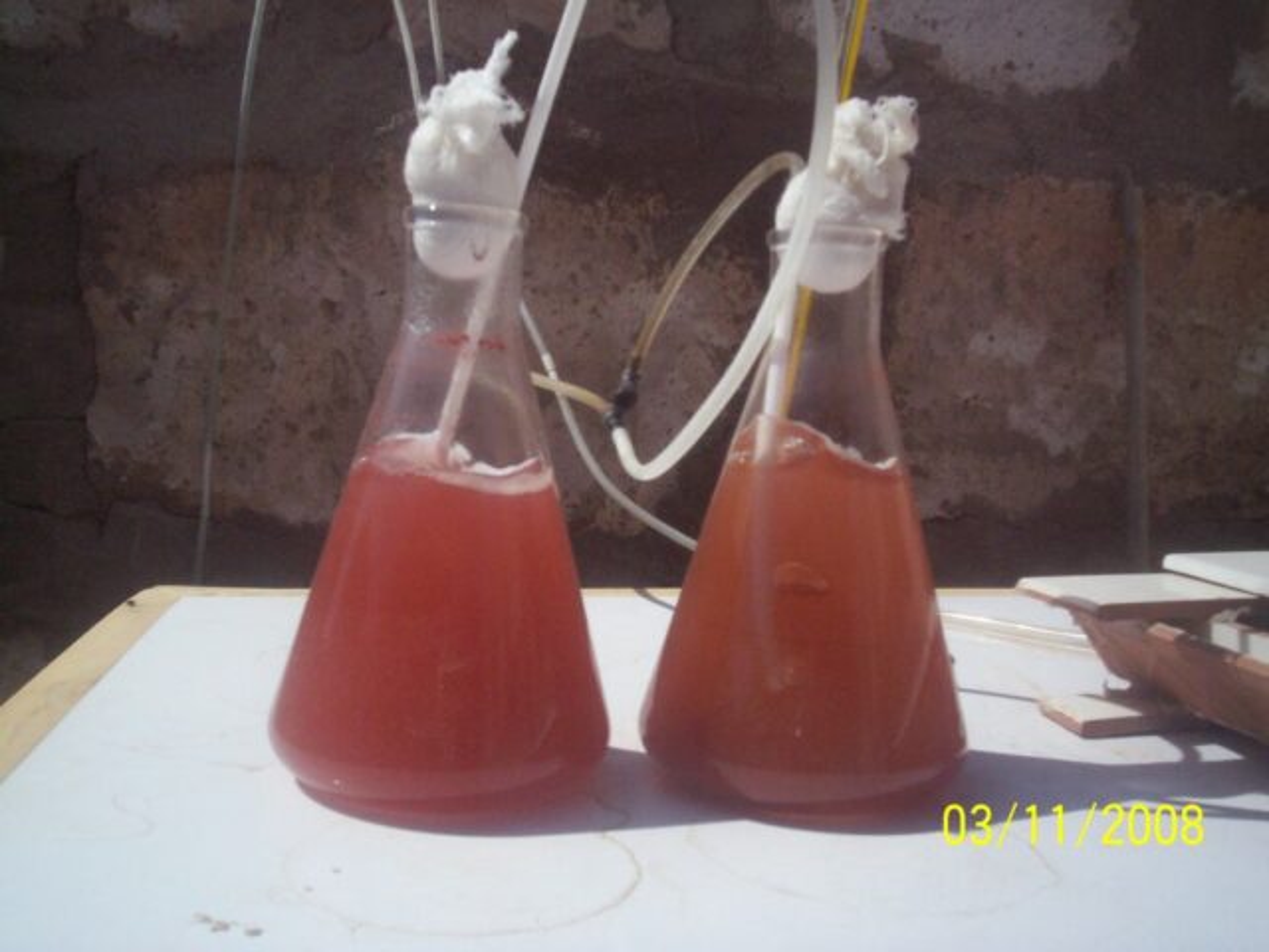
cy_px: 476
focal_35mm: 36
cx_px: 634
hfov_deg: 51.4
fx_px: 1320
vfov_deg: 39.7
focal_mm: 5.9
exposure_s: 1/1577
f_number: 4.5
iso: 100
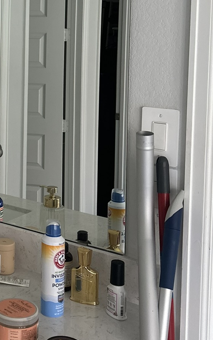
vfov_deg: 33.9
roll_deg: -1.7
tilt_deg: -1.6
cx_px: -36
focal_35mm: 58
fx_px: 539
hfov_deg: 21.0
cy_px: 61
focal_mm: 6.86
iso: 250
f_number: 1.78
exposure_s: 1/60
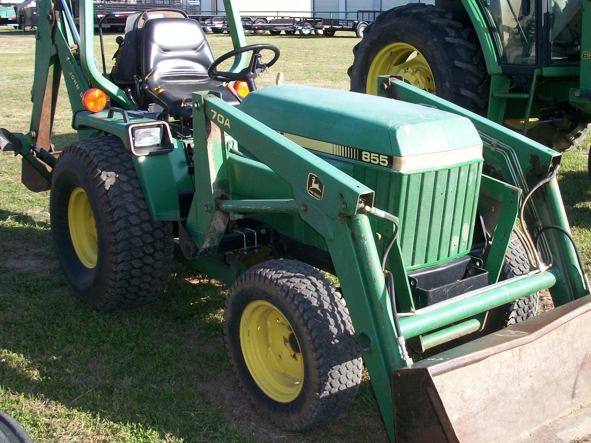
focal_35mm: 49
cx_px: 331
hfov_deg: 38.9
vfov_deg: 29.7
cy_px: 225
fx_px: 837
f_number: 3.1
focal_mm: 6.3
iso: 80
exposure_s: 1/500
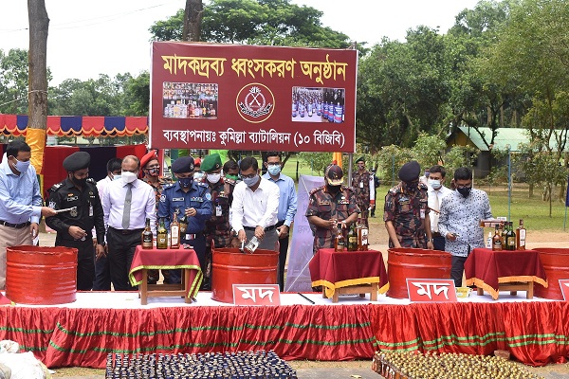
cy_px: 190
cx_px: 284
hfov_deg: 38.9
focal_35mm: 51
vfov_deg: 26.5
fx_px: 806
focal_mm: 34
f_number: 8
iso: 320
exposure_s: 1/250
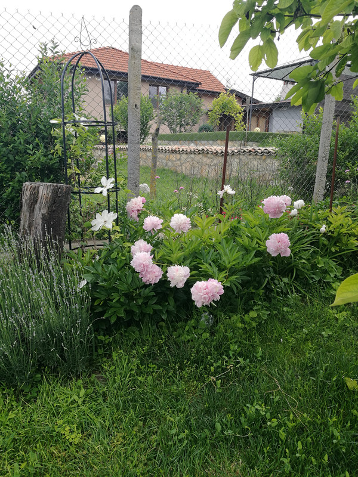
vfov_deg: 65.3
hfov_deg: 51.4
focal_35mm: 27
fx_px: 372
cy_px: 238
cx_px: 179
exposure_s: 1/353
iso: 50
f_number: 2.2
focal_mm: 4.5
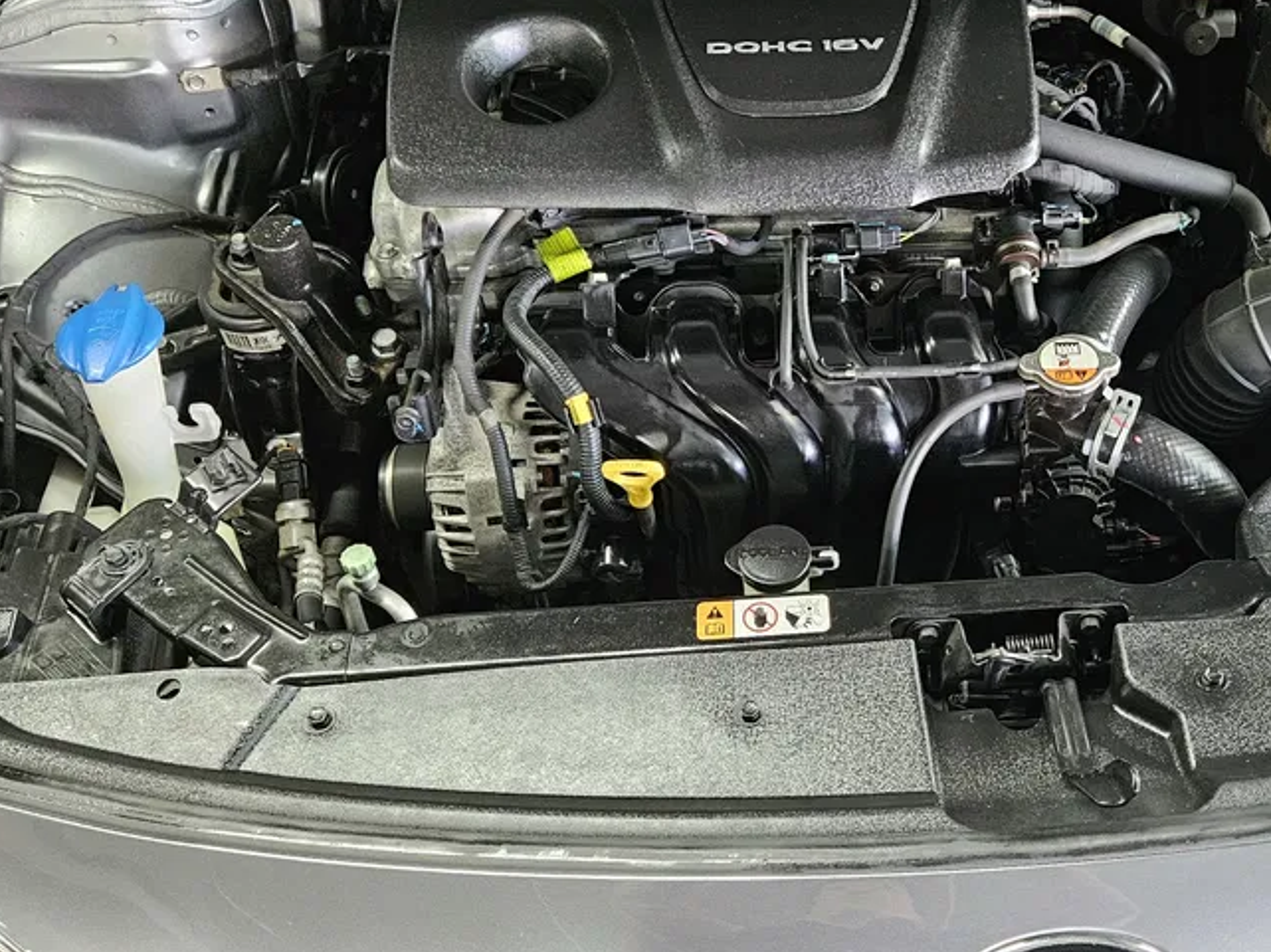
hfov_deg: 42.9
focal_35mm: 43
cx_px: 907
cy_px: 439
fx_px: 1578
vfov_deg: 33.6
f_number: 1.8
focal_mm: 5.4
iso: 1000
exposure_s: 1/120
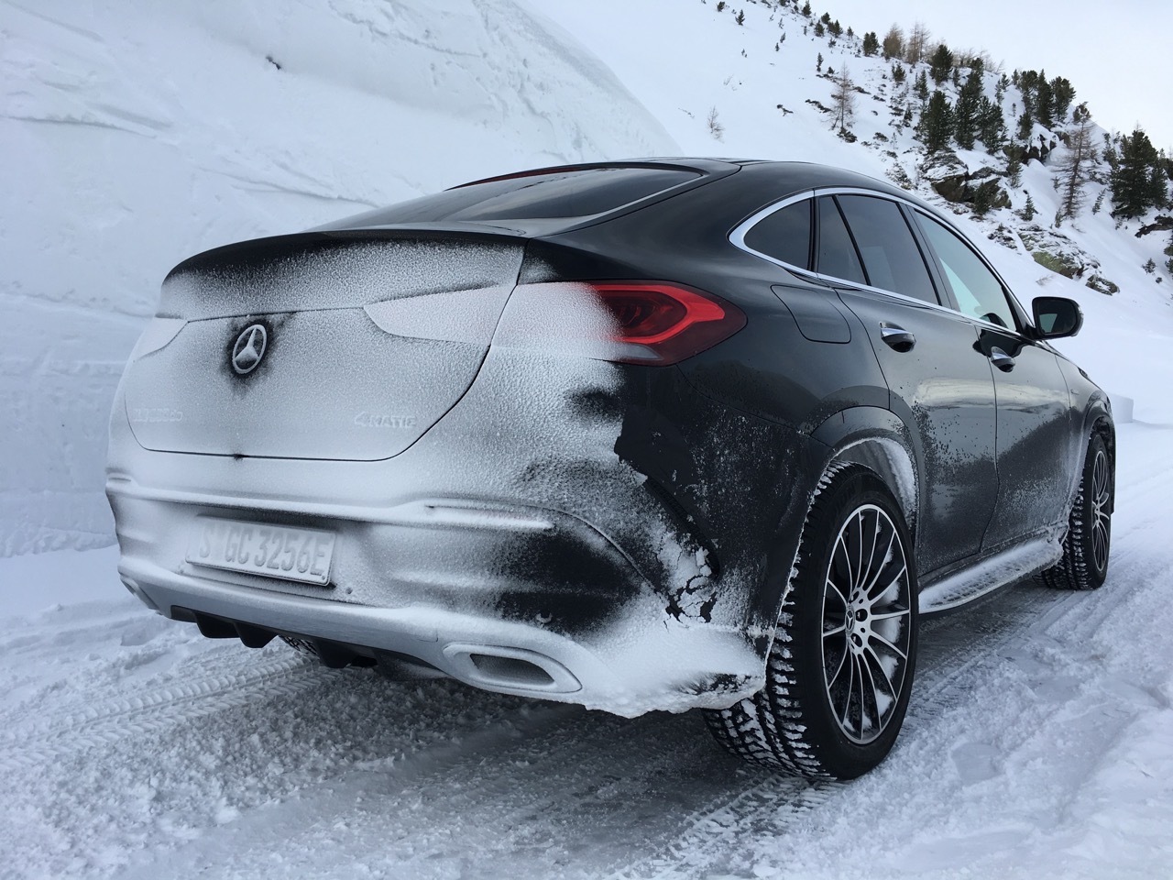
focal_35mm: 29
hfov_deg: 61.7
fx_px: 983
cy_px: 440
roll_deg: -1.5
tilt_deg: +0.8
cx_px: 586
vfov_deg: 48.2
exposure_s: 1/845
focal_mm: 4.15
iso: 25
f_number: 2.2
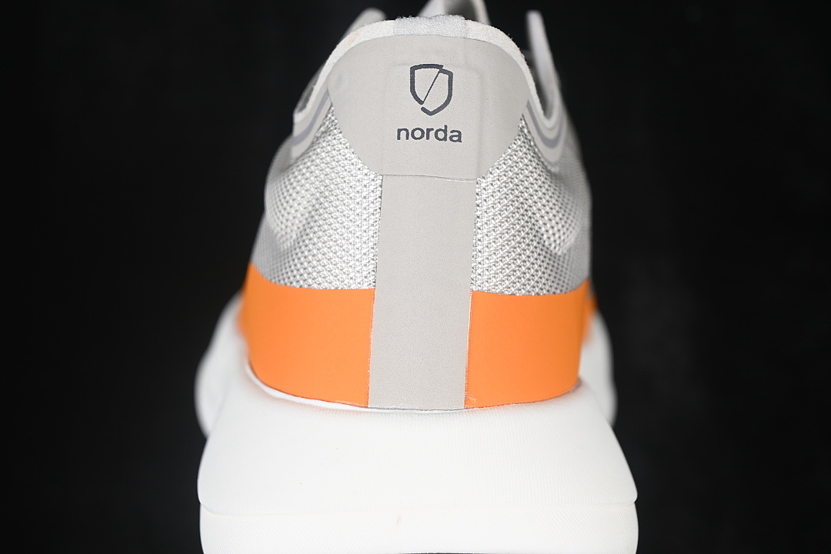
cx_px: 416
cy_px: 277
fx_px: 1731
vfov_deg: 18.2
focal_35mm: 75
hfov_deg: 27.0
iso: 160
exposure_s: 1/80
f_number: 7.1
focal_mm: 50
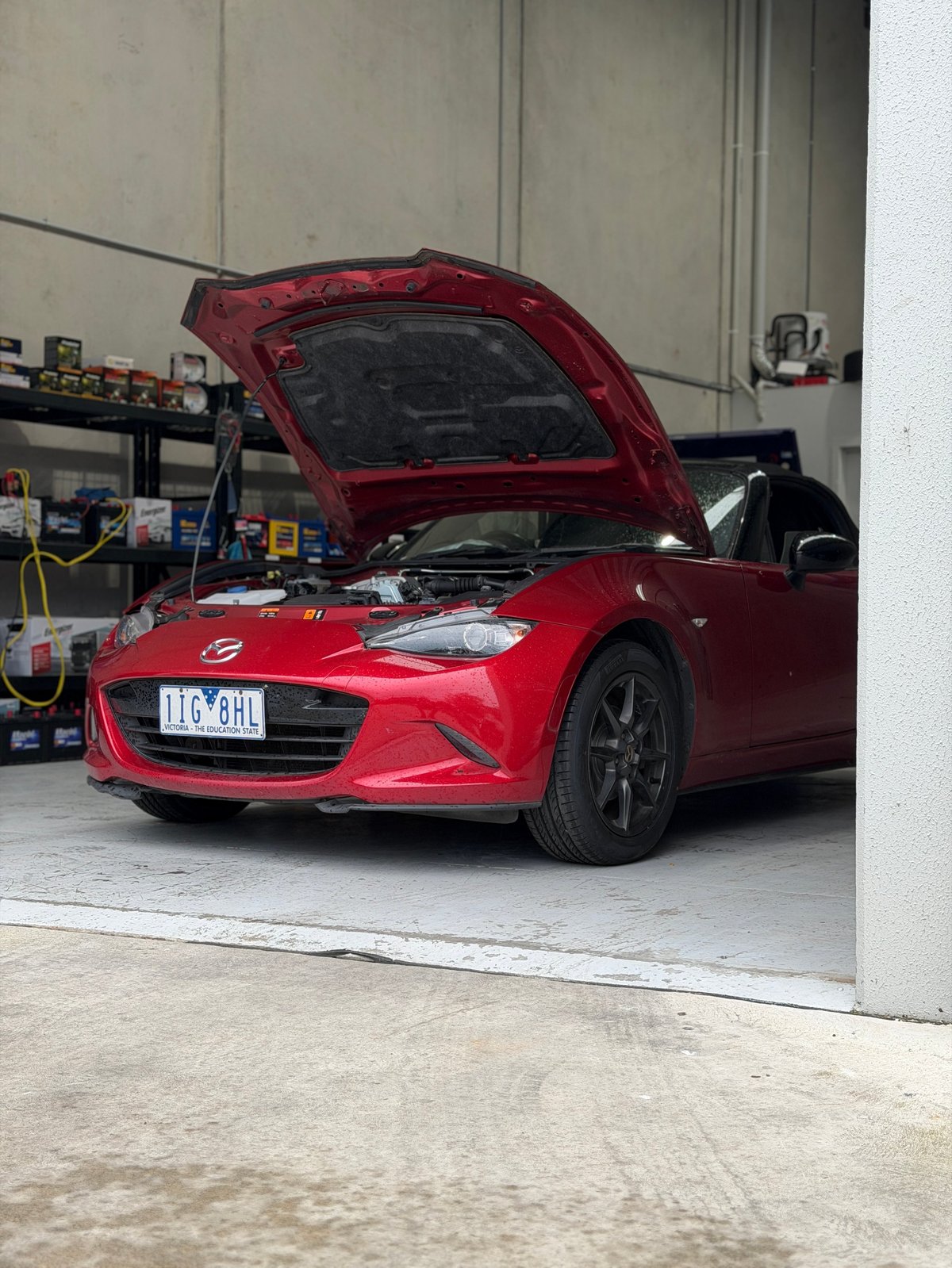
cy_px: 634
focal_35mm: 48
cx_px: 476
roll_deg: -1.5
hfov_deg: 30.3
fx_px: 1759
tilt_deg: -0.8
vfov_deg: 39.6
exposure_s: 1/204
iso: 64
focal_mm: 6.76
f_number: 1.78
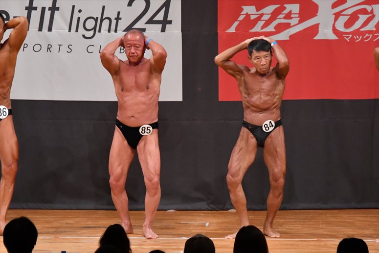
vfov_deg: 4.8
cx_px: 190
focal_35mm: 285
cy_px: 126
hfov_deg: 7.2
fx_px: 2999
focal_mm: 190
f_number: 5.6
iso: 7200
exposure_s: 1/400
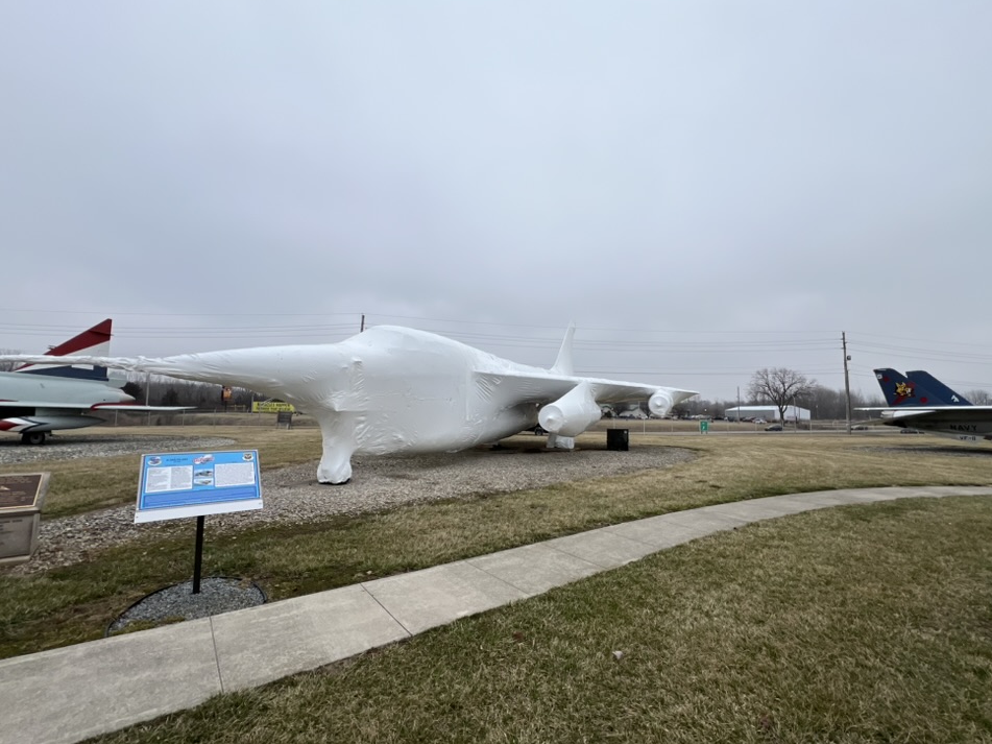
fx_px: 401
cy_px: 381
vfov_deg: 85.6
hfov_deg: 102.0
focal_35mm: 14
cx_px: 517
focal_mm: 1.57
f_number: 1.8
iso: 32
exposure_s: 1/1325
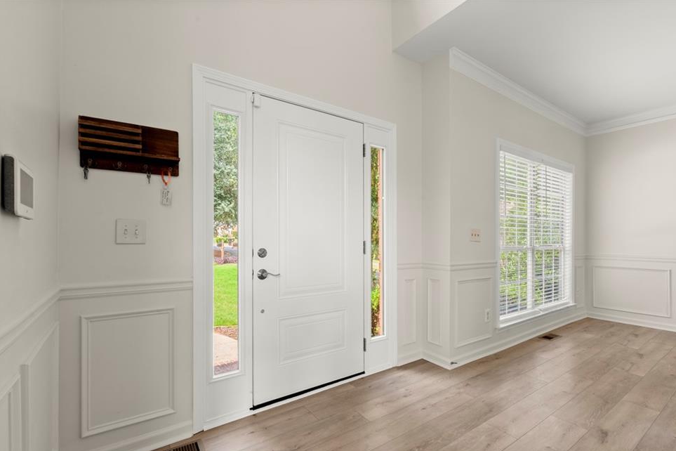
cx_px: 353
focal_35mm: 18
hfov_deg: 91.5
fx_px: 329
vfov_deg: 68.7
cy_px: 238
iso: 320
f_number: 11
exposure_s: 1/4
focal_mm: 16.5
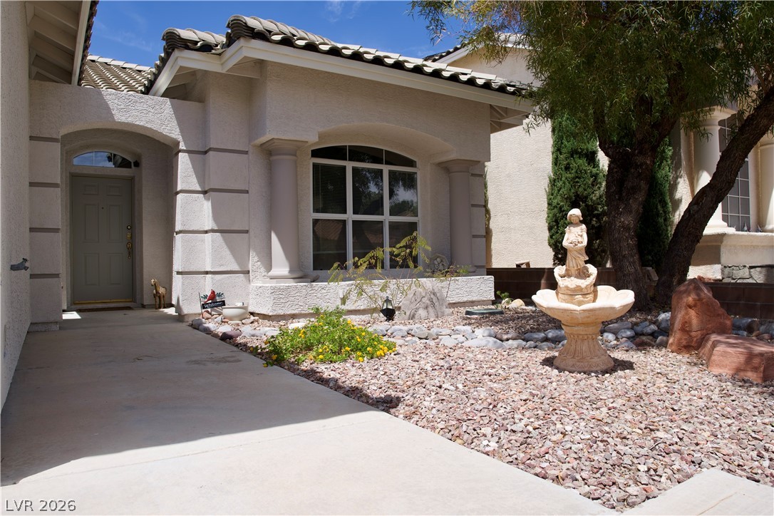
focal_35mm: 24
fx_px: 516
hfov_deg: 73.7
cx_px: 387
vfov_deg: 53.1
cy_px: 258
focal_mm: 16
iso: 100
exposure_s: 1/640
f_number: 4.5
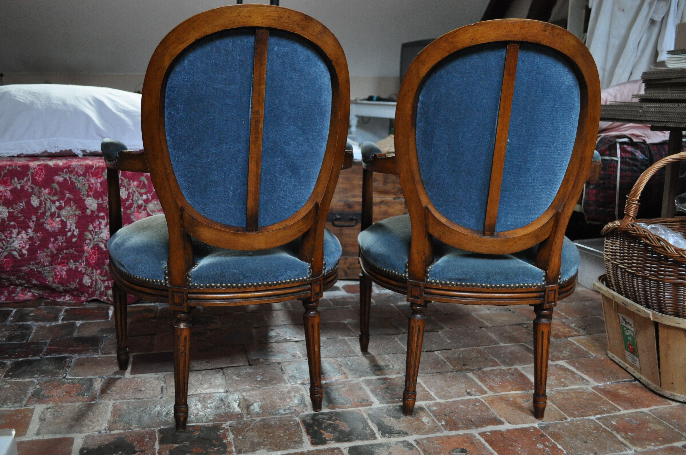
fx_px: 628
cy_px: 228
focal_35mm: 33
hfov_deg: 57.3
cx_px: 343
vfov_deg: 39.9
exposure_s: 1/30
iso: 1600
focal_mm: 22
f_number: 3.8
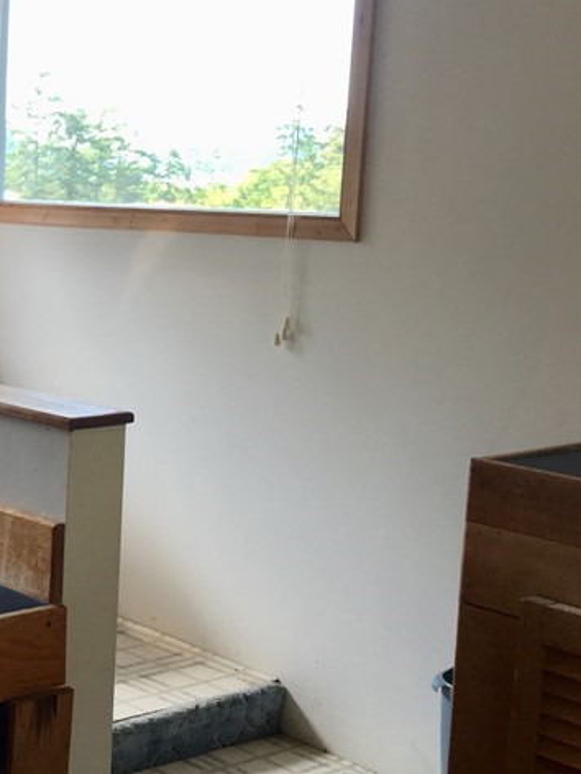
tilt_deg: -7.6
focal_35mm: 63
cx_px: -225
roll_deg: -0.8
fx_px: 1408
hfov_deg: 20.7
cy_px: 353
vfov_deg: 30.7
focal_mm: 4.15
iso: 25
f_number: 2.2
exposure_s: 1/120
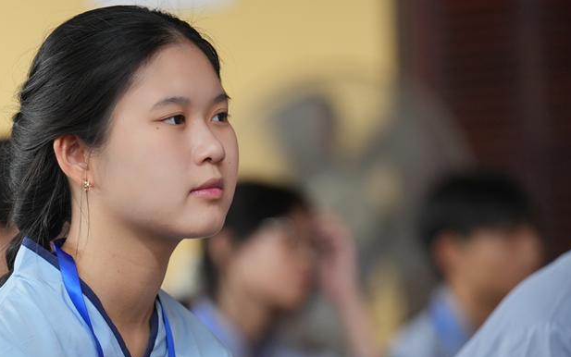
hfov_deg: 6.6
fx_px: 4934
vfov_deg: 4.1
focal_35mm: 317
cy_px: 280
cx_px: 57
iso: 1250
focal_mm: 160
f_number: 2.8
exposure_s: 1/250
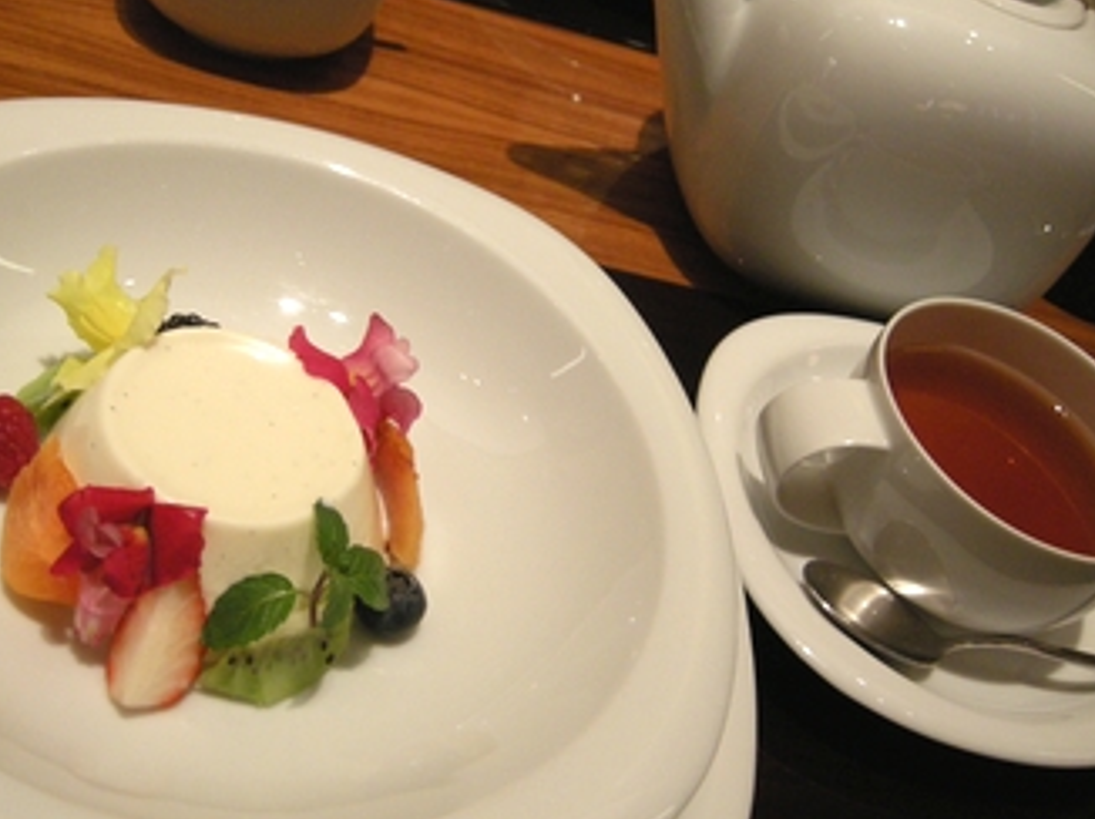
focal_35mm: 43
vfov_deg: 33.5
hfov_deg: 43.9
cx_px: 511
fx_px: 1359
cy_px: 440
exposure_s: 1/34.7
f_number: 2.7
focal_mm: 7.5
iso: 400
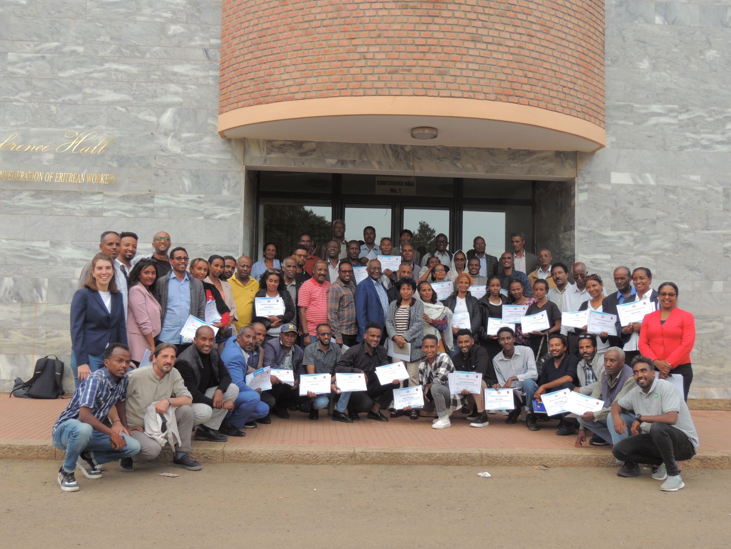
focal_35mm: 33
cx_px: 366
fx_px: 697
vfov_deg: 42.9
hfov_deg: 55.4
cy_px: 274
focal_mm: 5.8
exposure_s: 1/100
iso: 100
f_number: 3.2
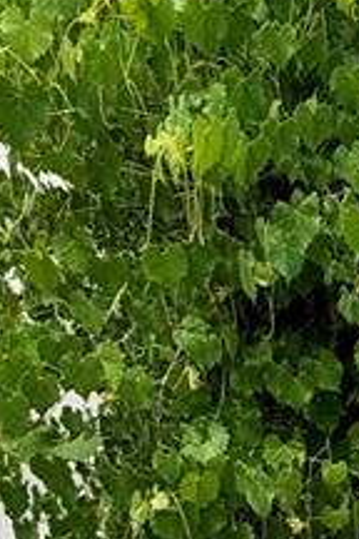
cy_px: 502
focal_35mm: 81
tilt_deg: -13.2
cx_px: 519
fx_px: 1212
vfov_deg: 24.2
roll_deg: -1.4
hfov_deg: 15.7
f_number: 2.2
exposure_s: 1/770
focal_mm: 2.22
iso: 40
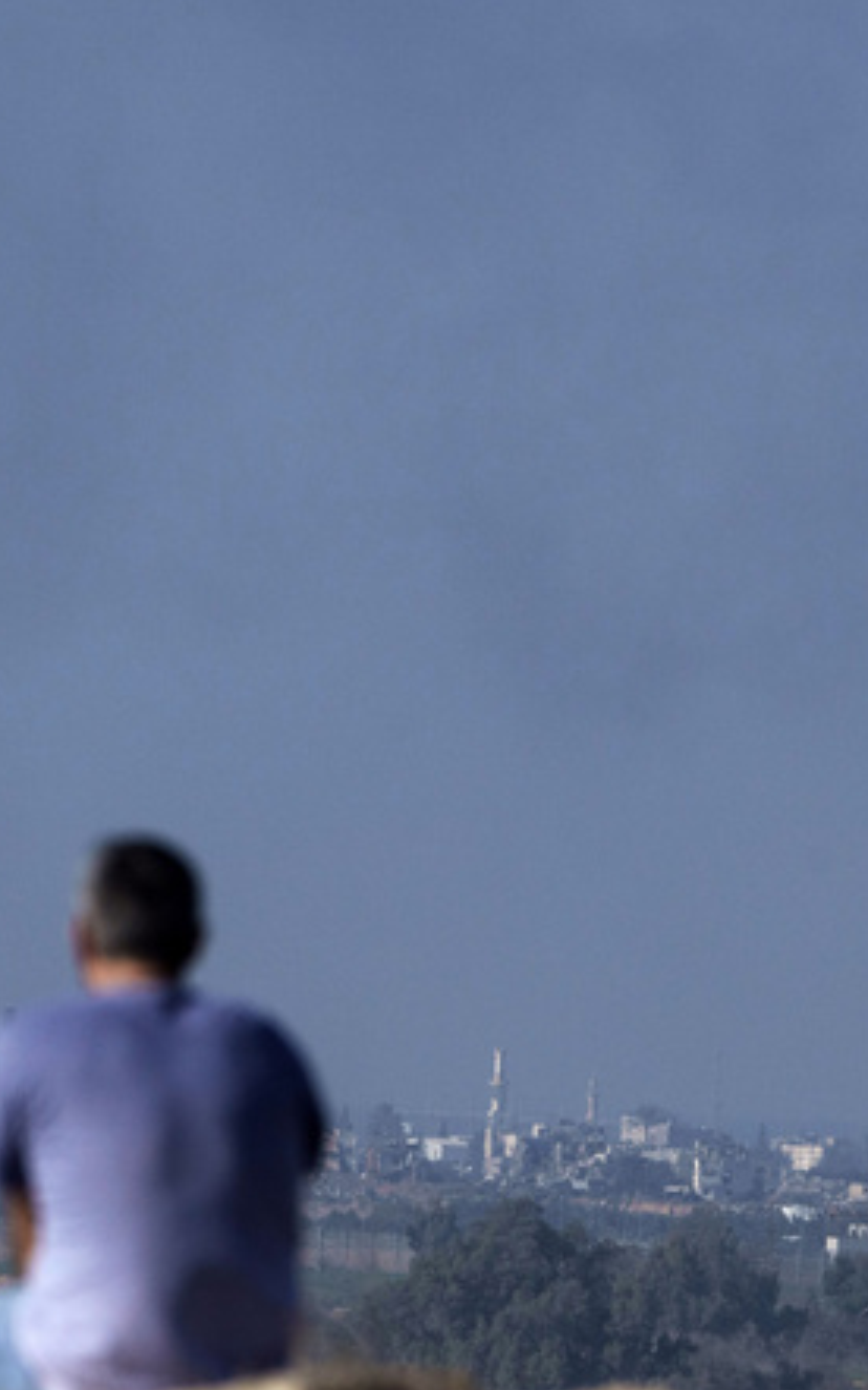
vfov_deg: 2.2
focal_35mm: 945
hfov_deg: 1.4
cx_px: 660
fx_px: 35791
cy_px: 863
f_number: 11
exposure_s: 1/2000
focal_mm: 400
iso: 400
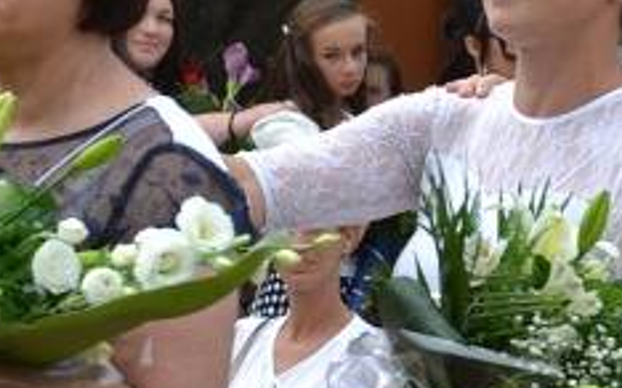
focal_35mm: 345
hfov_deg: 6.1
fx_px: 5845
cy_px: 110
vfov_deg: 3.8
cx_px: 510
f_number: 5.6
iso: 125
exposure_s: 1/125
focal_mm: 66
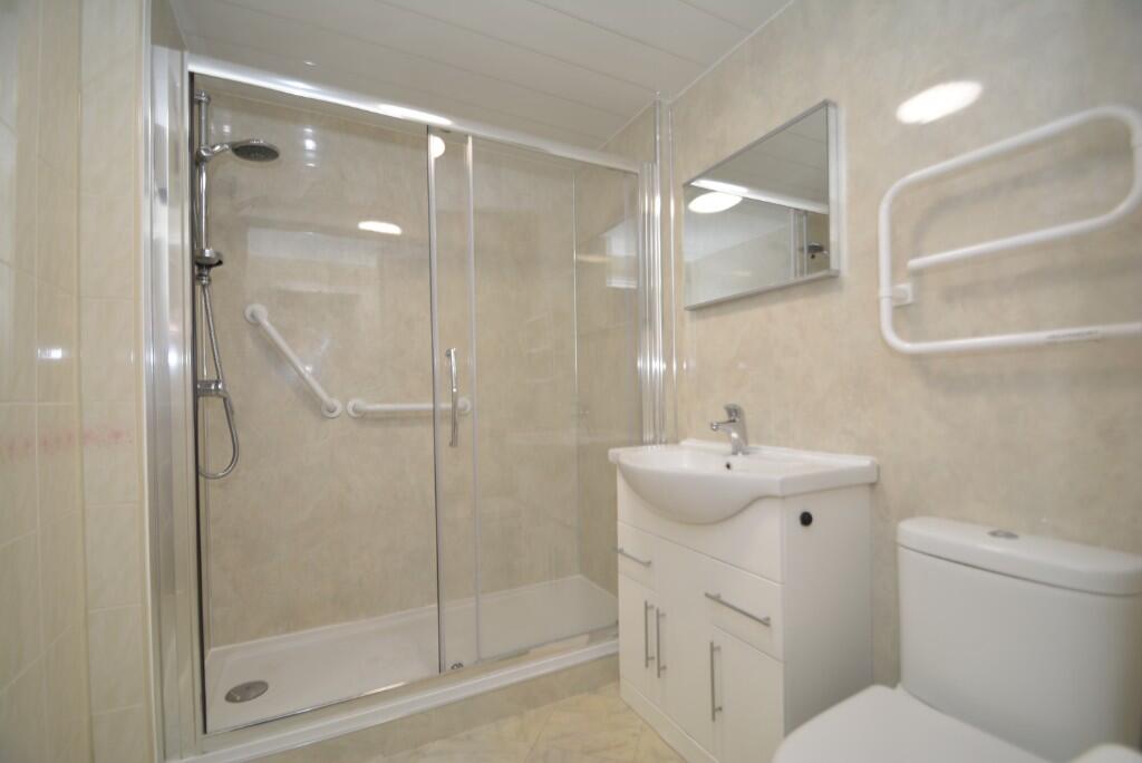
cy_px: 382
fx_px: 476
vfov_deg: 77.4
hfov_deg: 100.4
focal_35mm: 15
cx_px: 571
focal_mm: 10
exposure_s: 1/15
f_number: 4
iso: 100
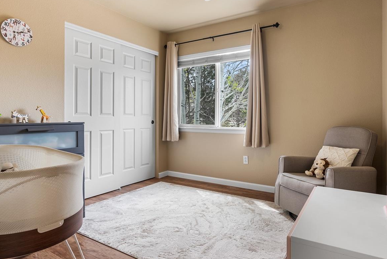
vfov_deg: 57.1
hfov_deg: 78.4
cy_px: 115
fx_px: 237
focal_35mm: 22
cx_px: 211
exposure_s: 1/200
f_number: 8
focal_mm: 16
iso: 200
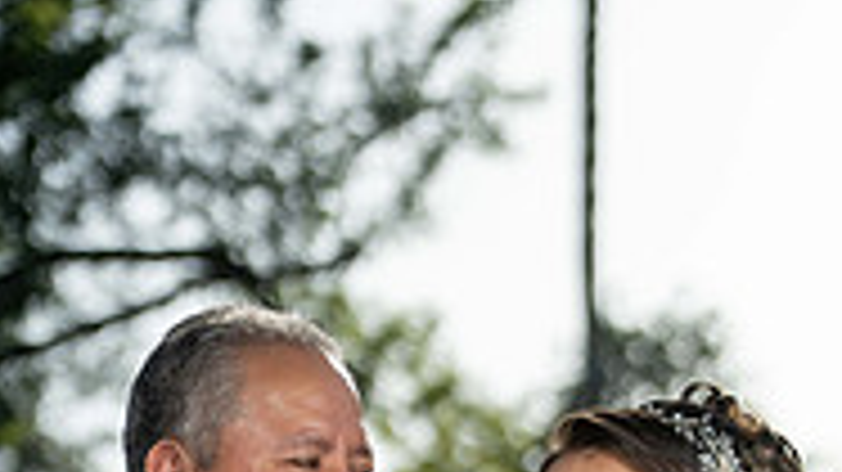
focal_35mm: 176
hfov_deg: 12.2
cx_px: 455
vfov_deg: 6.6
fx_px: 3928
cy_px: 1007
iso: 160
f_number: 2.5
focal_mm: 70
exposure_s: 1/3200
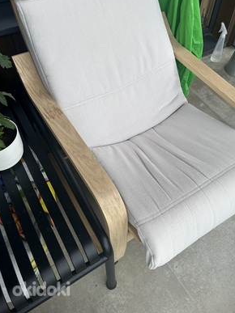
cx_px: 141
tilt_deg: -46.3
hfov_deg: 45.2
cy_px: 115
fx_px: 281
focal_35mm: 31
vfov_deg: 57.6
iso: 80
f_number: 1.78
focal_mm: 6.86
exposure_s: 1/456
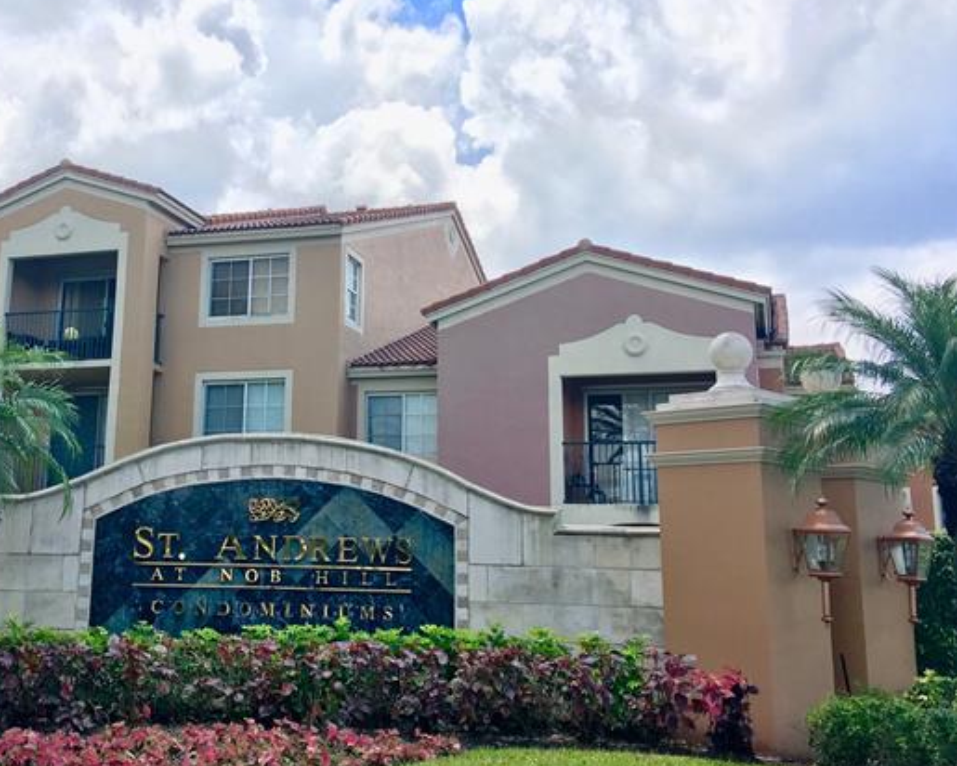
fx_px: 1246
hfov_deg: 41.5
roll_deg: -1.3
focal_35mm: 44
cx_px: 331
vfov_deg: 34.0
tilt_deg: +13.8
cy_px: 290
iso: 25
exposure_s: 1/1026
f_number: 2.2
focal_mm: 4.15
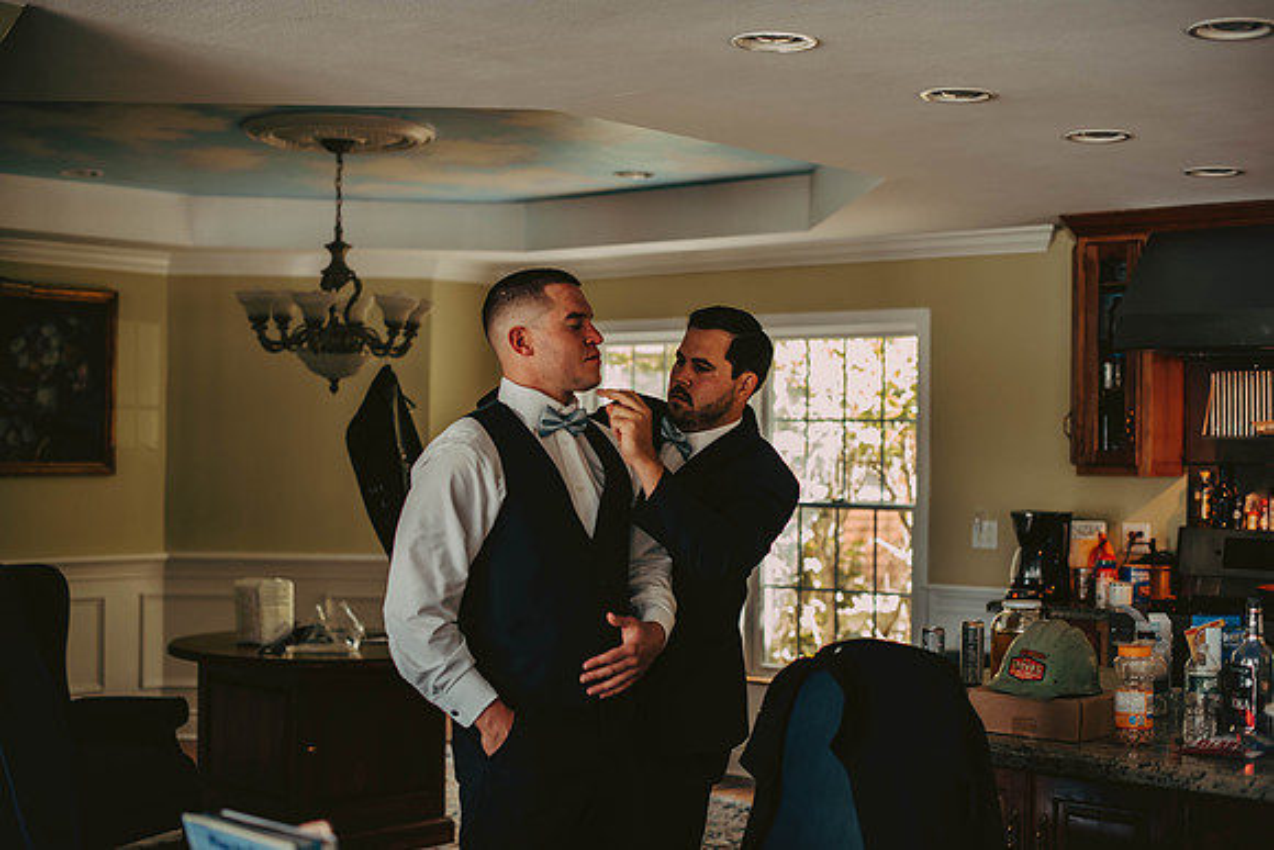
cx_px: 637
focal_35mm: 50
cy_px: 425
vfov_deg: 27.0
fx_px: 1770
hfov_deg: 39.6
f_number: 2
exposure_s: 1/160
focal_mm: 50
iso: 640
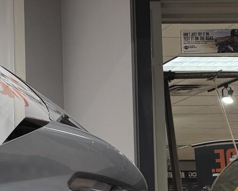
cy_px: 253
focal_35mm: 93
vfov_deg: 15.7
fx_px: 655
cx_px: -186
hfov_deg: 17.1
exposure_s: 1/60
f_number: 1.78
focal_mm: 6.76
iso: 125
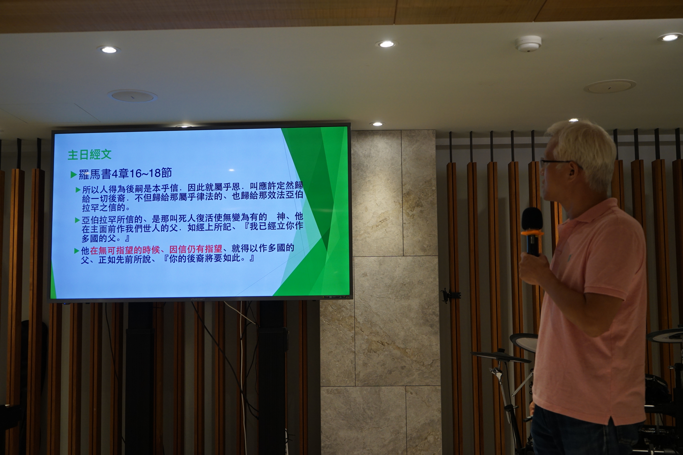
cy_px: 228
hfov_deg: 48.5
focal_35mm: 40
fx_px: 759
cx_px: 342
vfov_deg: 33.4
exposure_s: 1/160
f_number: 4
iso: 1000
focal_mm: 40
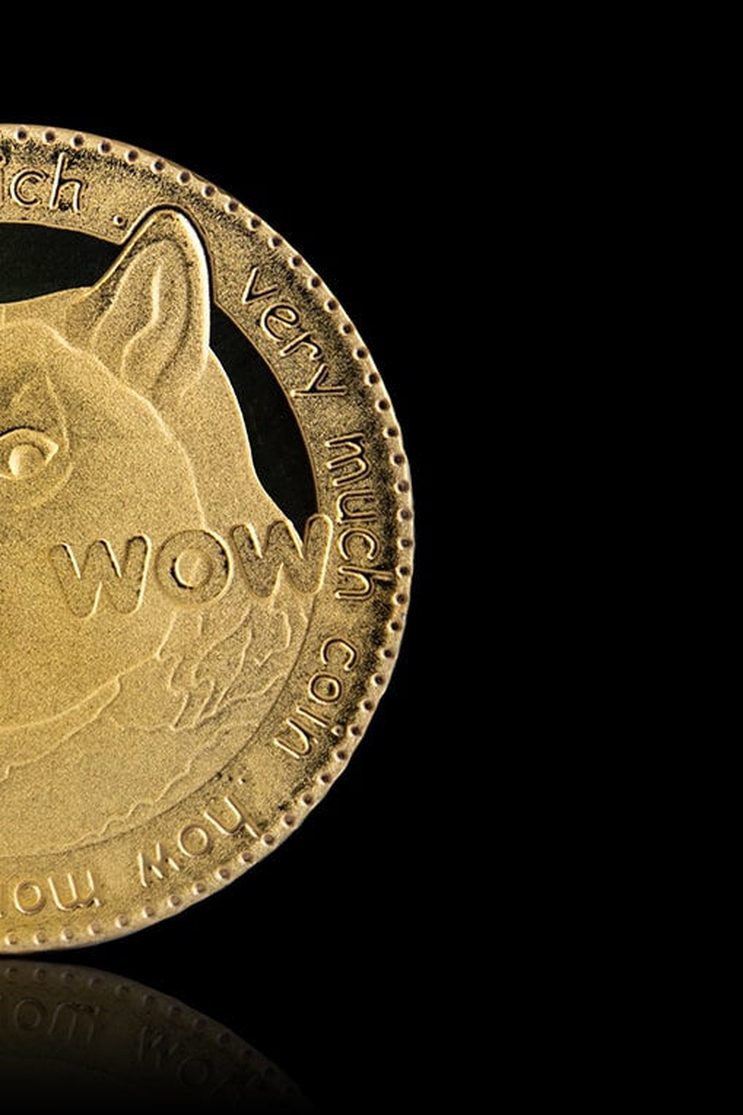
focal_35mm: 121
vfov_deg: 16.9
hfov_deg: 11.2
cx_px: -23
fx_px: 3747
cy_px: 536
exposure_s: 1/160
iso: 500
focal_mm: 77
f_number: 4
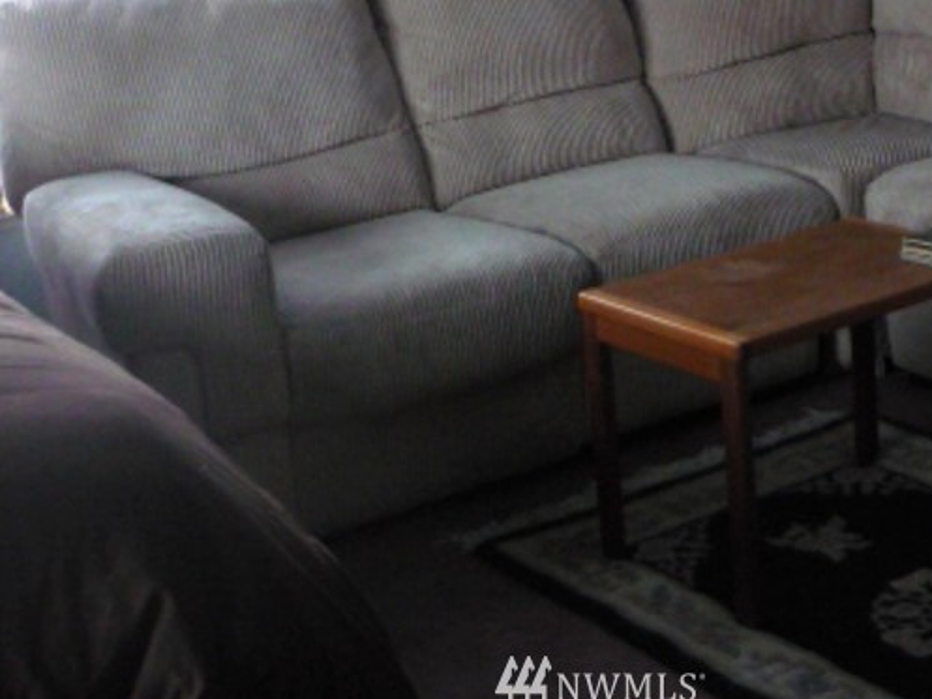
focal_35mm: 68
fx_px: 1831
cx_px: 600
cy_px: 30
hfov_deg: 28.4
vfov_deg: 21.0
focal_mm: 5.5
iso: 400
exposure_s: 1/10
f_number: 2.8
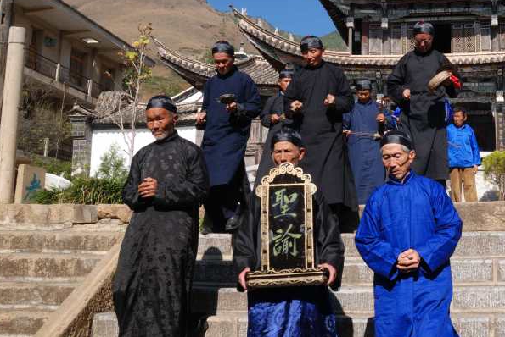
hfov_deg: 43.2
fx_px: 602
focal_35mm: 43
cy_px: 163
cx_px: 413
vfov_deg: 31.4
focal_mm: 17
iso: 100
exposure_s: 1/100
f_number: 11
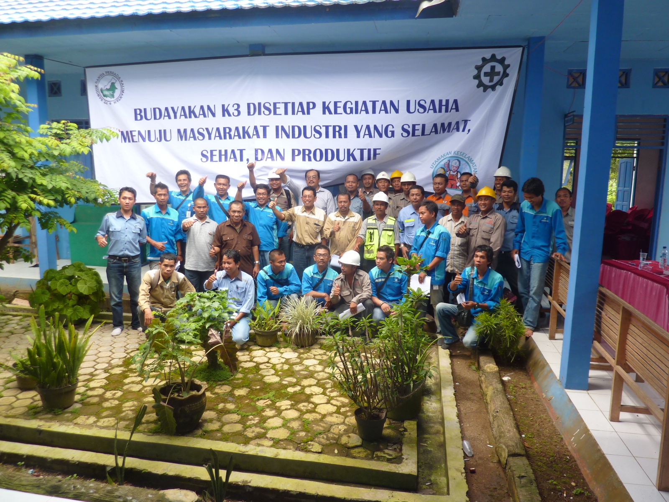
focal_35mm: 25
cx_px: 334
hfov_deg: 69.4
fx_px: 483
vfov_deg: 54.9
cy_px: 251
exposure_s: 1/80
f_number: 3.3
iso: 80
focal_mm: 4.1
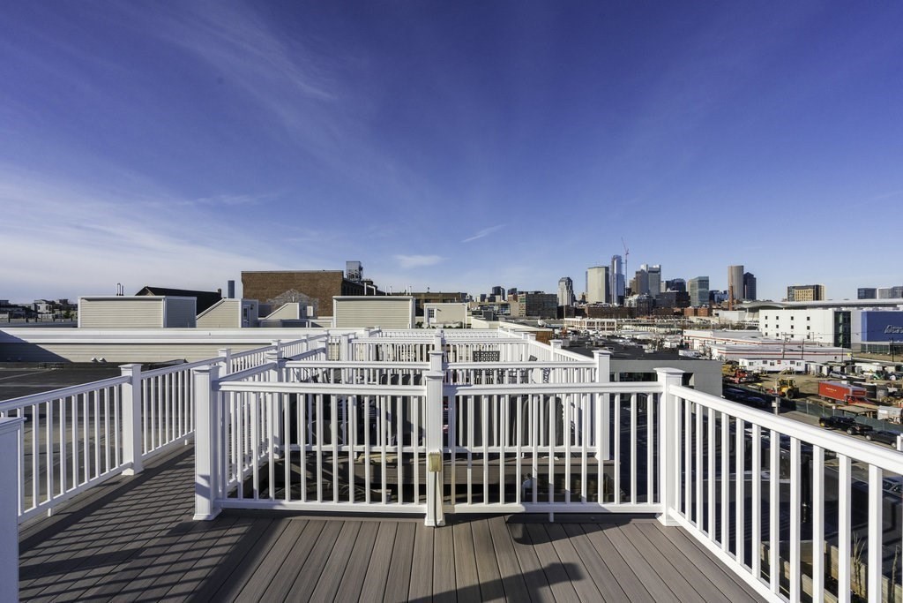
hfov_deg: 96.7
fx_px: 401
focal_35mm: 16
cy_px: 302
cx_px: 452
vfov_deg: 73.8
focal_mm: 16
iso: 1600
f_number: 11
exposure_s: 1/3200
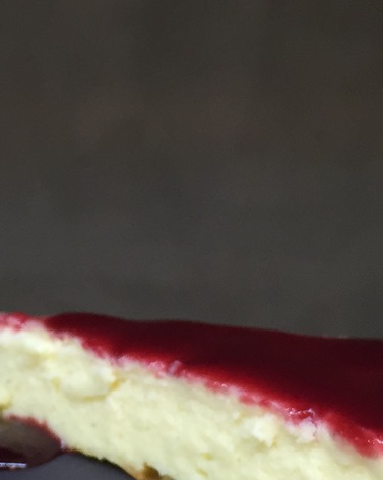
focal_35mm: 96
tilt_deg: -12.2
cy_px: 231
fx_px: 1362
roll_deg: -1.3
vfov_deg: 20.0
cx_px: -14
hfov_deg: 15.7
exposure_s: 1/30
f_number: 2.2
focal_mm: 4.15
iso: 80
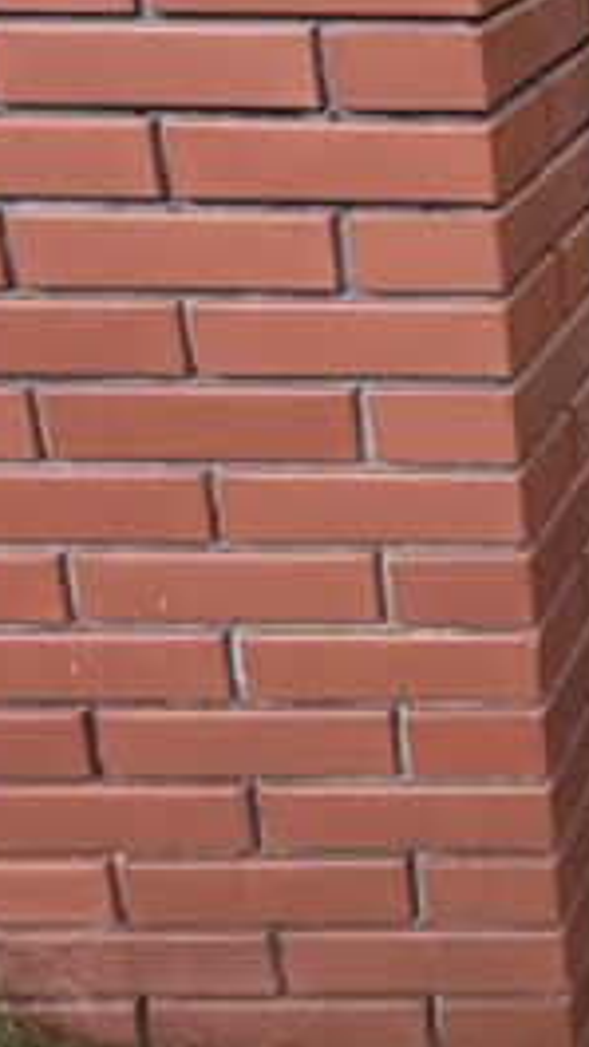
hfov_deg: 15.7
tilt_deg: -13.9
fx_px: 1639
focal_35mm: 59
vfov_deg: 33.1
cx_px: 1210
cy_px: 47
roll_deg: -1.7
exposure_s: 1/60
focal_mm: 2.22
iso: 400
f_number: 2.2
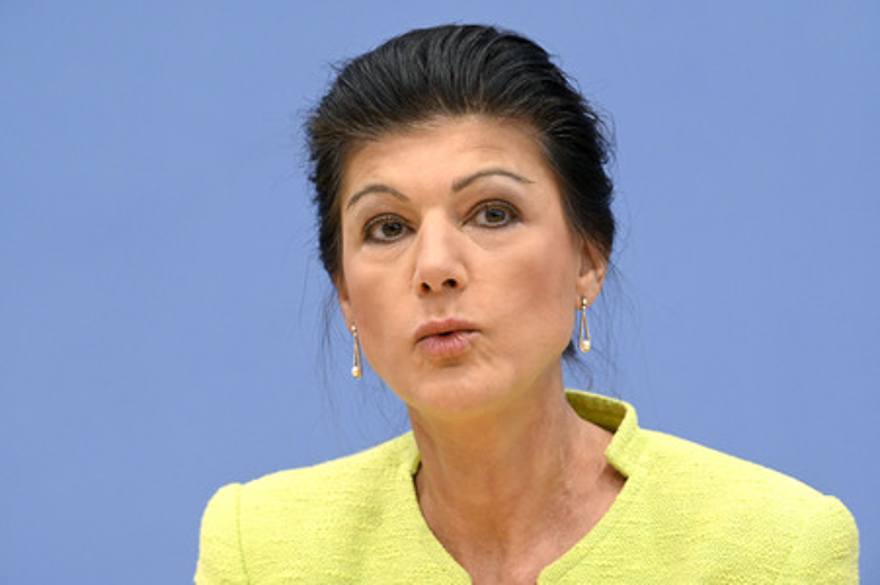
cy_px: 292
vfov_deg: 7.4
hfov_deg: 11.1
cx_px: 440
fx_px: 4519
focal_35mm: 185
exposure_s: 1/640
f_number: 5.6
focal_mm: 185
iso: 5000
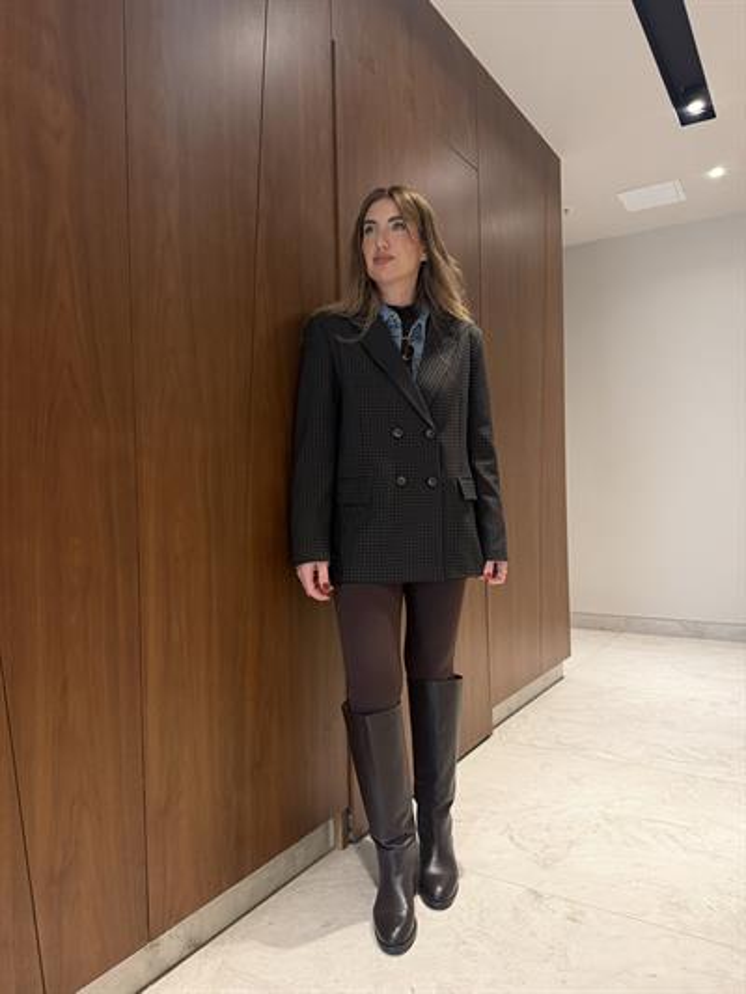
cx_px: 373
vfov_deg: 71.6
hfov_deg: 56.8
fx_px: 689
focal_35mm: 24
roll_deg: +1.0
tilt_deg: +0.8
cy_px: 497
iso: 400
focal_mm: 6.76
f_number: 1.78
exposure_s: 1/50
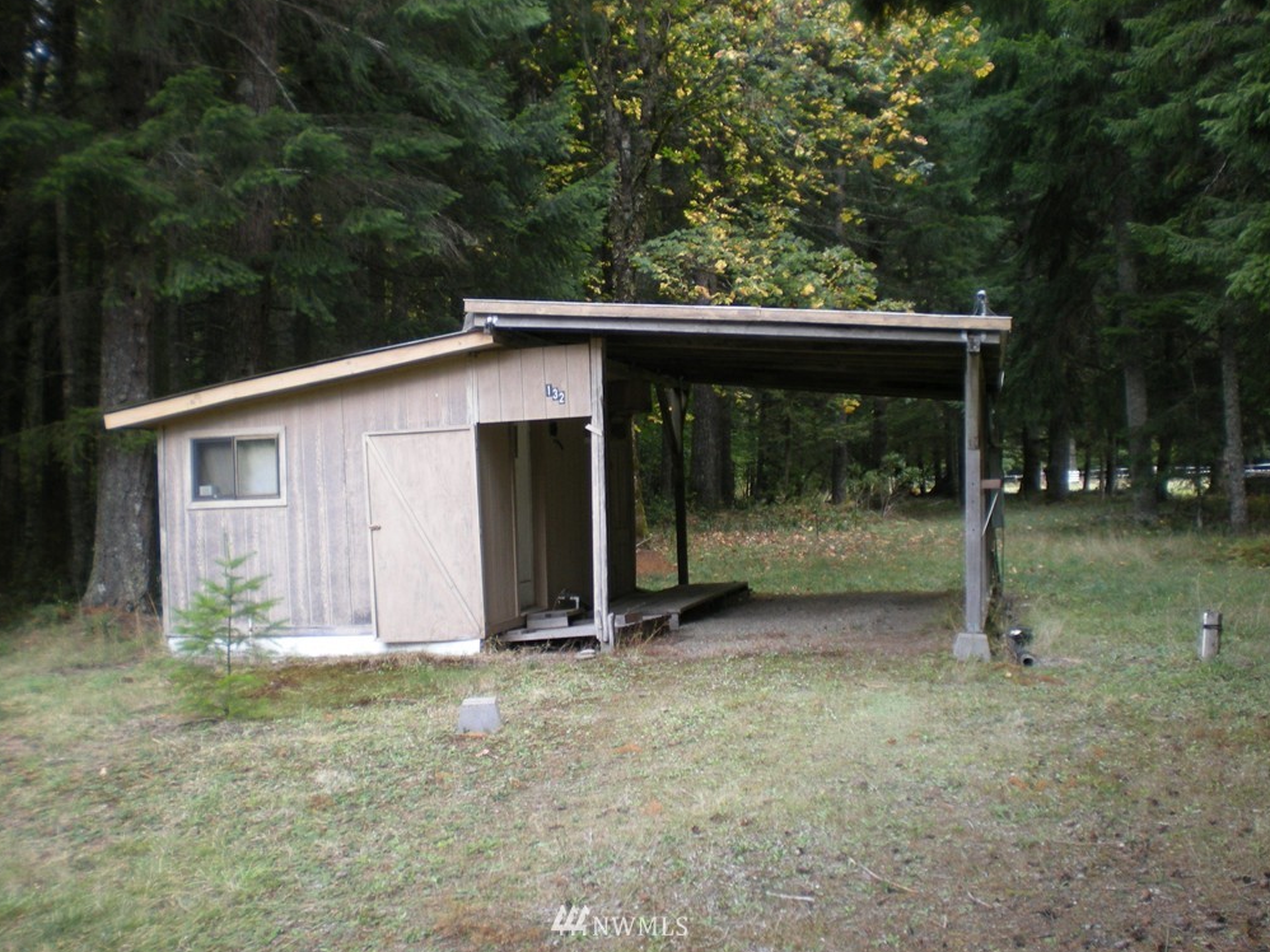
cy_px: 480
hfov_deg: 47.9
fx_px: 1430
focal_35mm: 39
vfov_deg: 36.8
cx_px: 622
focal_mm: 6.3
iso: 68
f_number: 3.1
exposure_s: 1/54.1
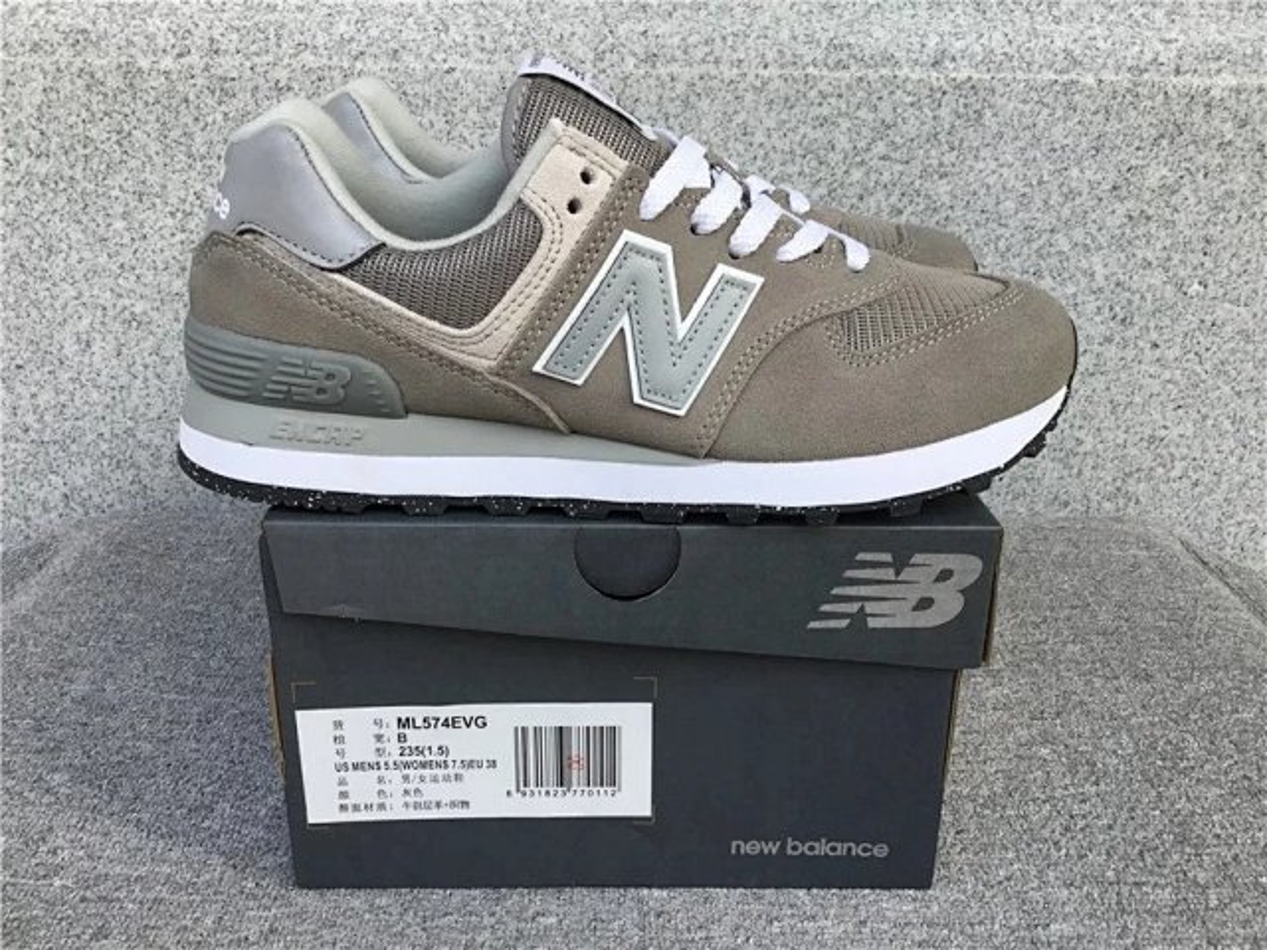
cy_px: 475
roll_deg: -0.5
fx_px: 1135
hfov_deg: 58.4
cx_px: 634
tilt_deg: -20.2
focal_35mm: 31
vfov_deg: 45.4
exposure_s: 1/316
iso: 25
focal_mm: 3.3
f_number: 2.4
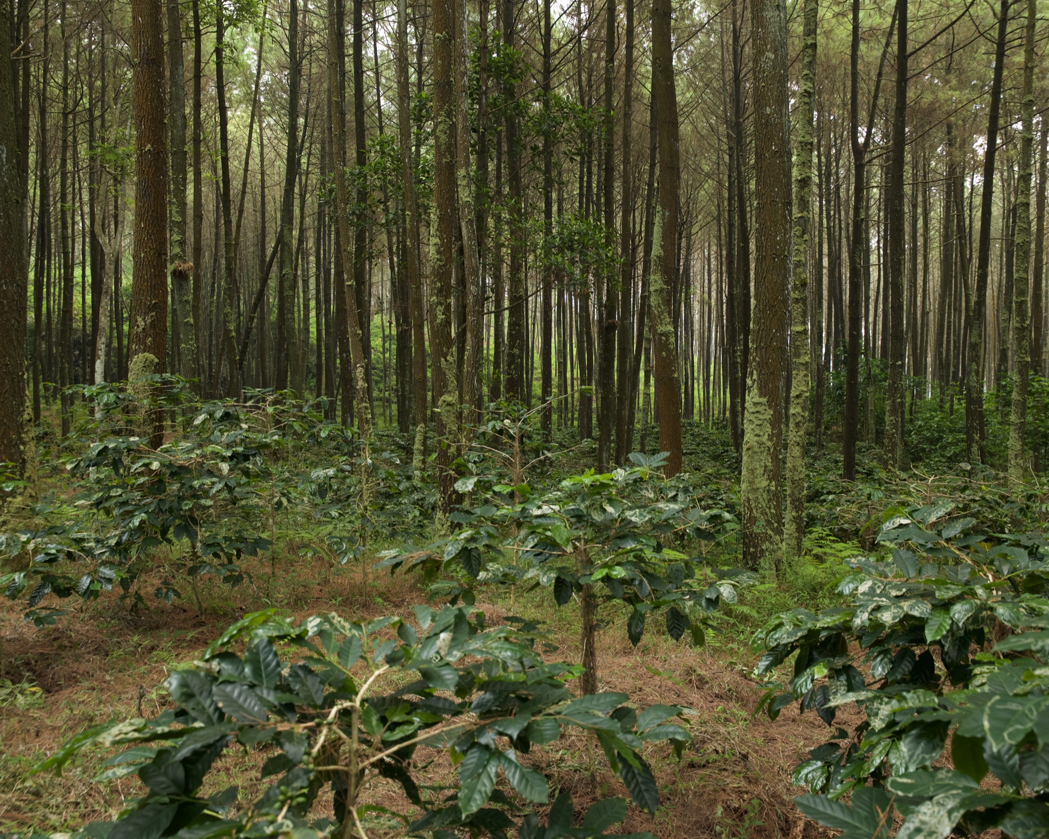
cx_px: 578
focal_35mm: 28
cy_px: 420
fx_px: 869
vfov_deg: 51.5
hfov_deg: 62.1
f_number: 4.5
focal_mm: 24
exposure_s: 1/30
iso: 800
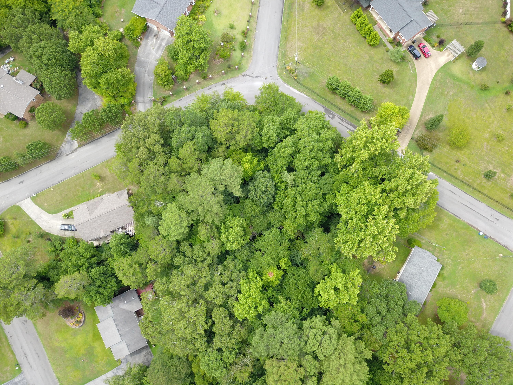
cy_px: 192
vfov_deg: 53.1
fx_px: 385
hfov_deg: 67.3
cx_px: 256
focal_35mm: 26
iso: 100
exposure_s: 1/192
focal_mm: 4.73
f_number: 2.2
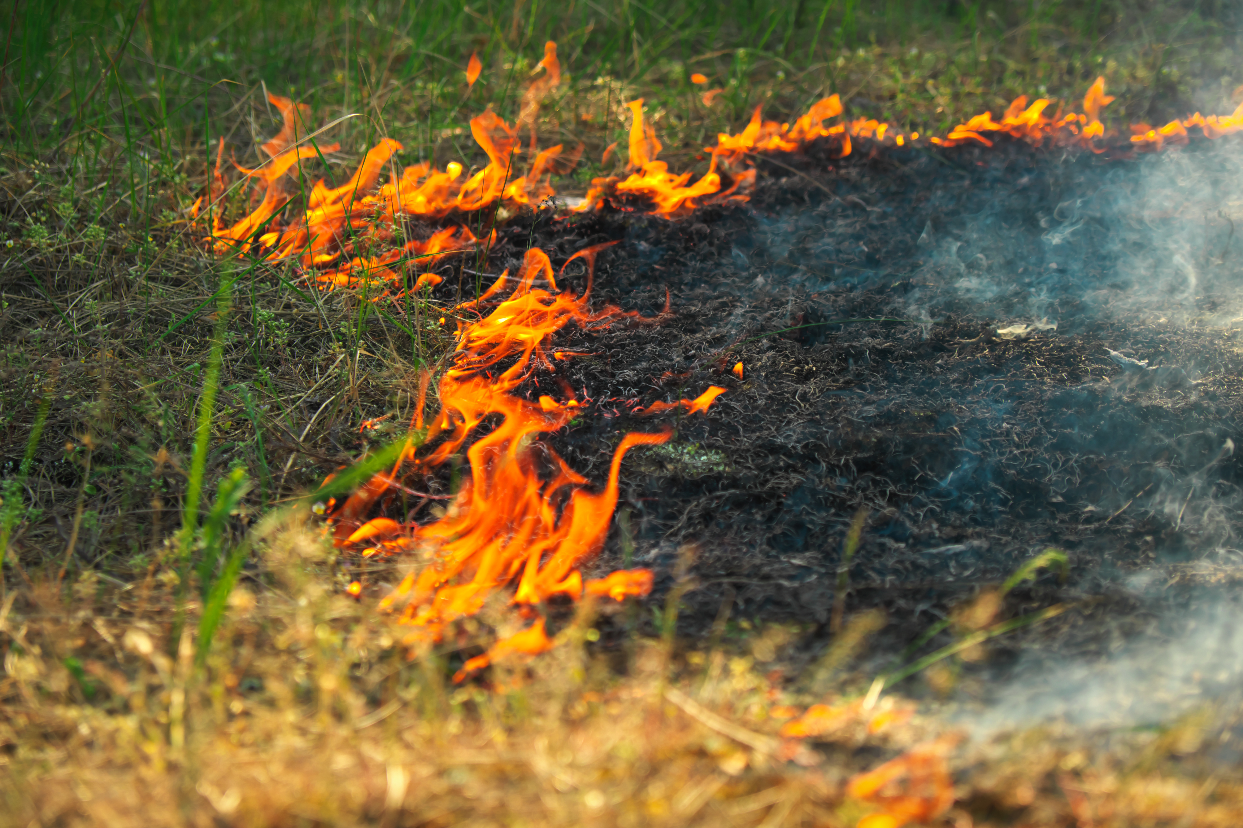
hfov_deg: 24.2
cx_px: 628
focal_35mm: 84
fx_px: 2900
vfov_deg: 16.3
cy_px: 413
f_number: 4
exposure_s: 1/480
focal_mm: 55
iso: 200
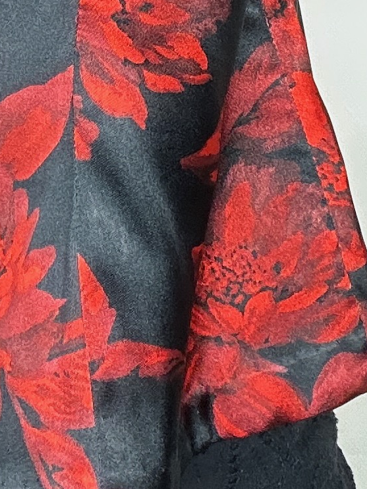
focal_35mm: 108
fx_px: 1527
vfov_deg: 16.8
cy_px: -208
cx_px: -1
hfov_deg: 13.5
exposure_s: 1/50
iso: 80
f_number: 1.9
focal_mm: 2.69
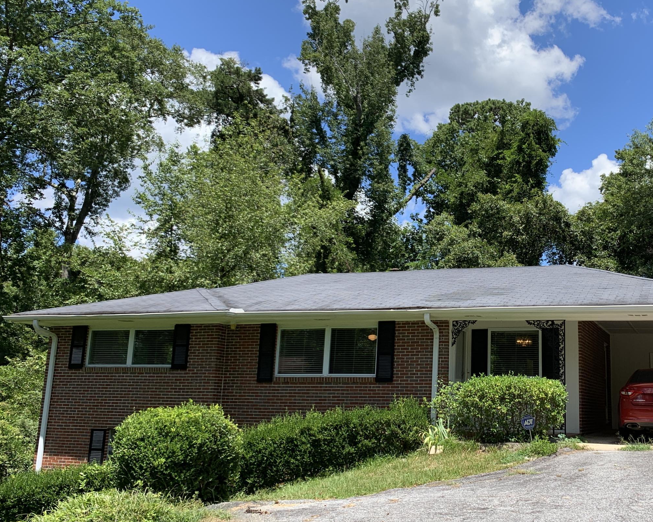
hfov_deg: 46.3
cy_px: 275
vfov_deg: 39.1
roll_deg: -1.3
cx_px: 487
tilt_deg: +9.8
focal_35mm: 38
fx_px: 734
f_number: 1.8
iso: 25
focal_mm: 4.25
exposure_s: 1/1427
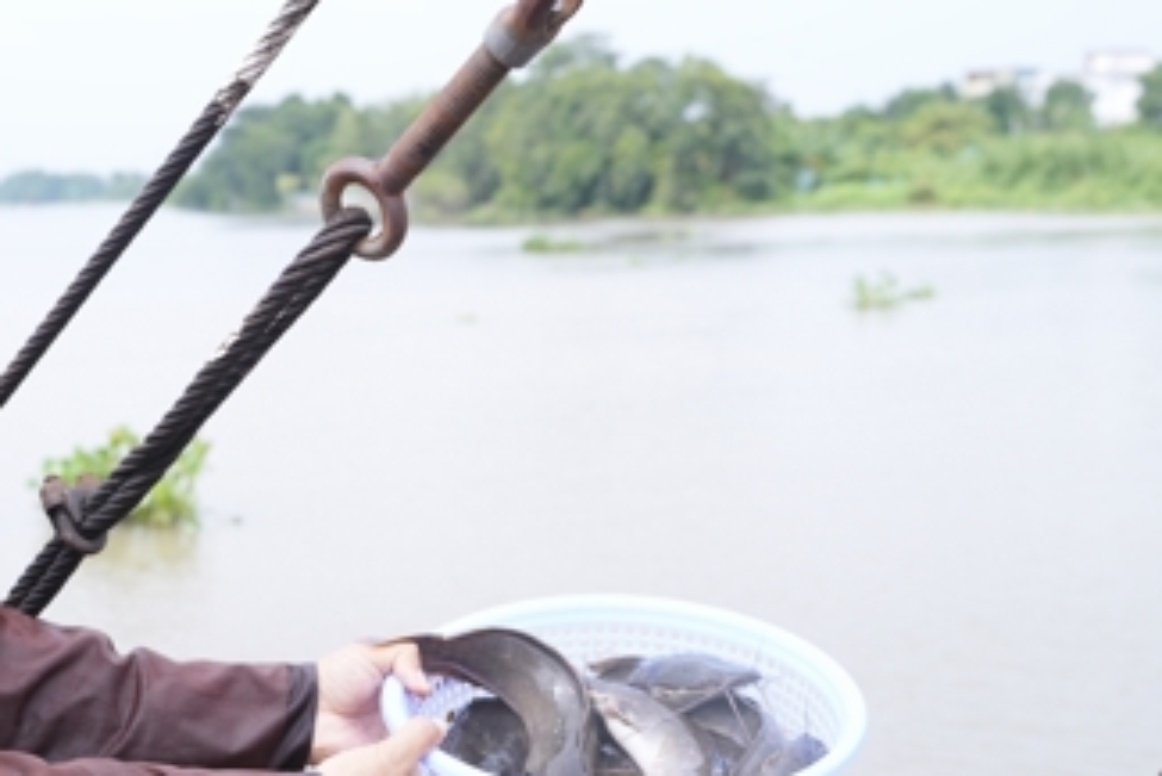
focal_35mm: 70
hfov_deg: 28.1
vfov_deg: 19.5
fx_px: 2260
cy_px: 460
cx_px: 207
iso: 125
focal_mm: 35
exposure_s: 1/320
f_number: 4.5
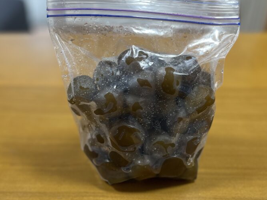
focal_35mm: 40
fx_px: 308
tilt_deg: -39.1
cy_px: 114
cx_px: 121
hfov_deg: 46.8
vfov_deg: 35.9
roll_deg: +2.3
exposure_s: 1/50
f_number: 1.6
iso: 80
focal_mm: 5.1
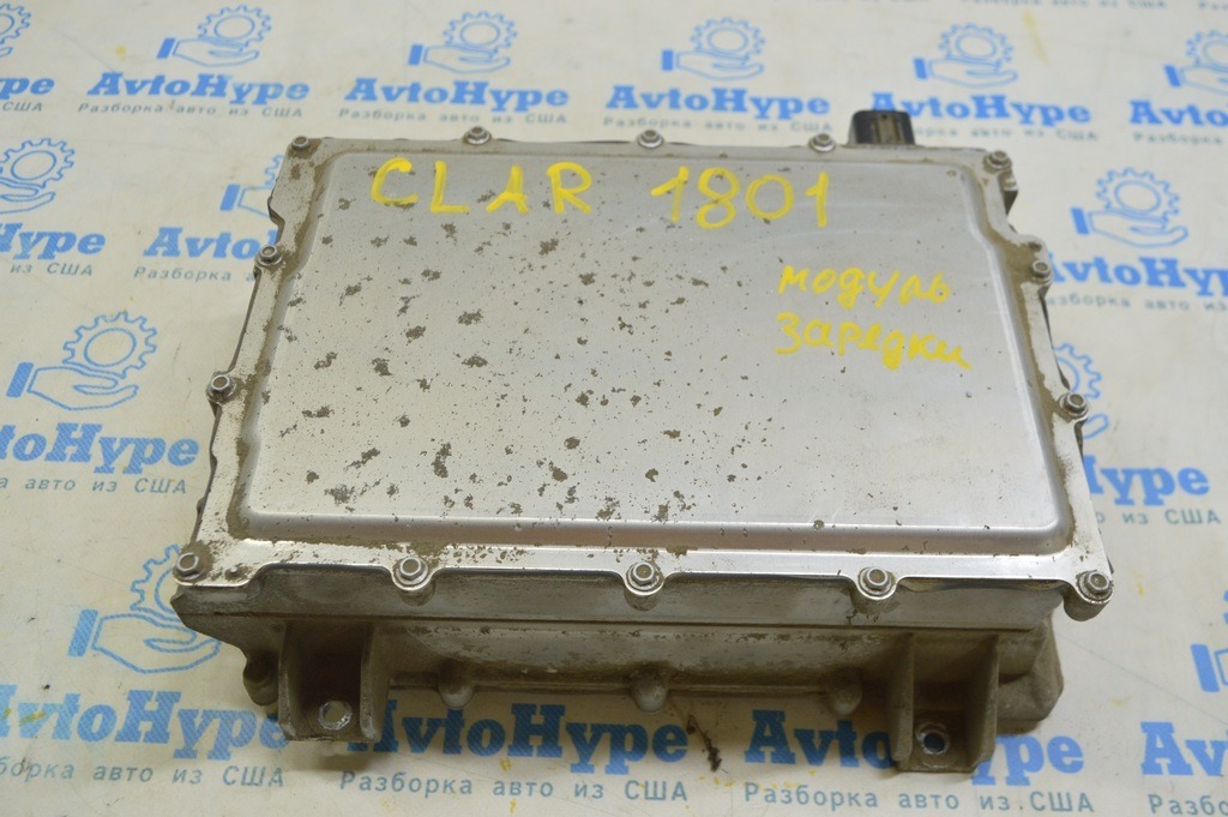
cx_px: 614
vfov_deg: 38.3
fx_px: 1176
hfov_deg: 55.1
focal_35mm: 34
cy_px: 408
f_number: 5.6
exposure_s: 1/25
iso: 400
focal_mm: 23
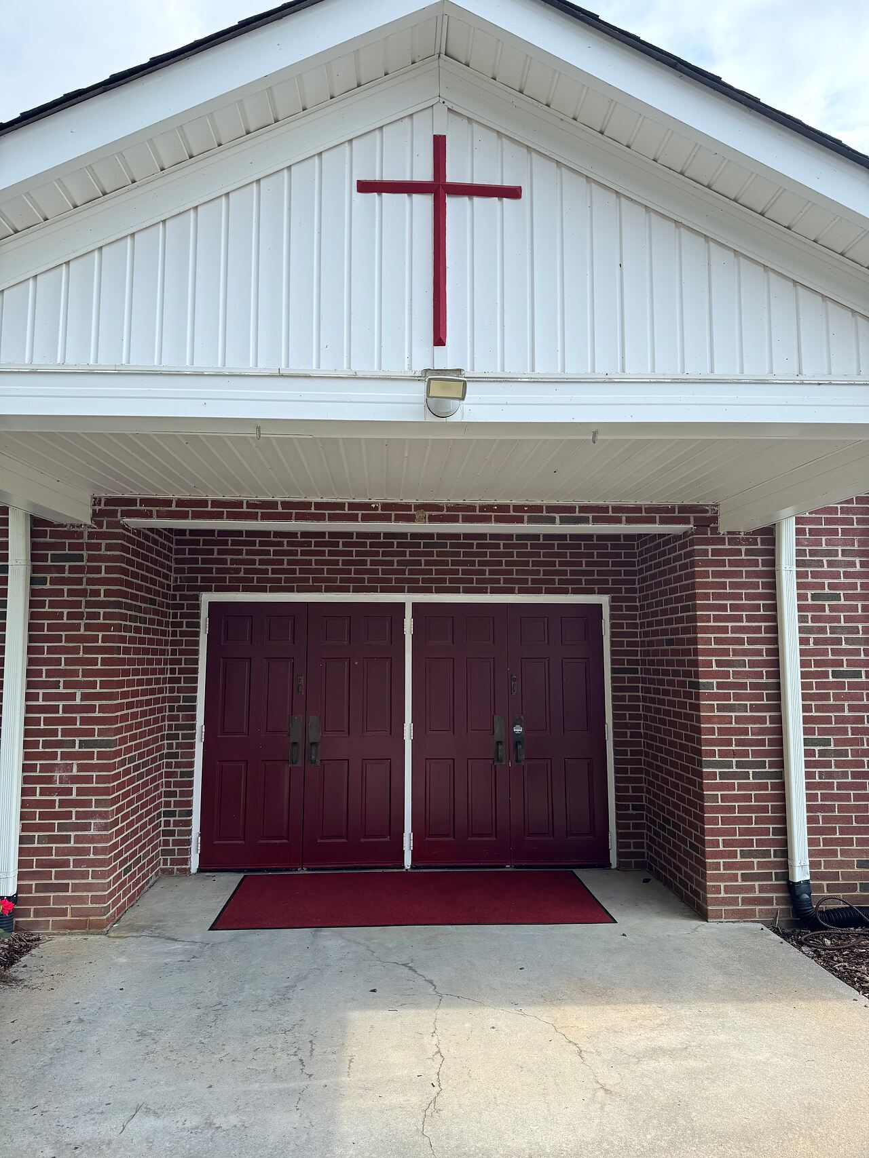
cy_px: 579
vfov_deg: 71.6
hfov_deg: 56.8
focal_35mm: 24
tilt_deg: +6.3
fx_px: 803
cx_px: 434
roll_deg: +0.4
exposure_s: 1/1767
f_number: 1.78
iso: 80
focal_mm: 6.76
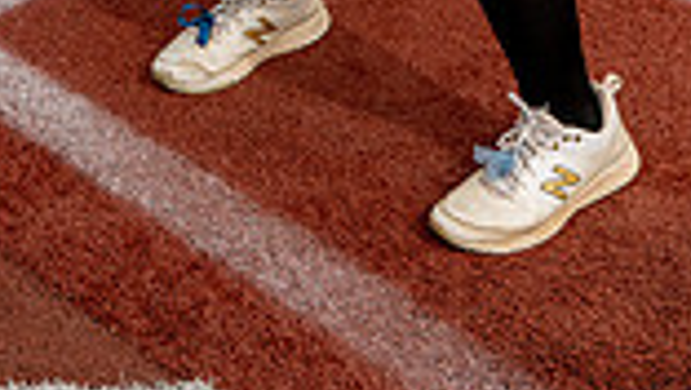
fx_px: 1944
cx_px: 252
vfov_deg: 10.0
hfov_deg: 20.1
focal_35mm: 106
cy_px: -541
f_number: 5.6
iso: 80
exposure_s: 1/250
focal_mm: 35
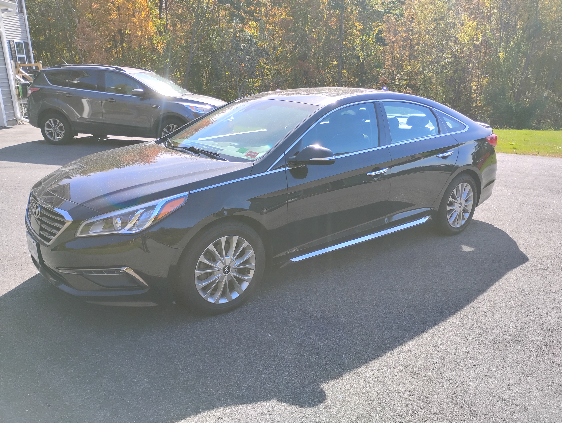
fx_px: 455
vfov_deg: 49.9
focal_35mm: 28
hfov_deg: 63.4
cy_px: 212
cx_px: 281
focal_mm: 4.26
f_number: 1.8
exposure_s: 1/301
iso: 100
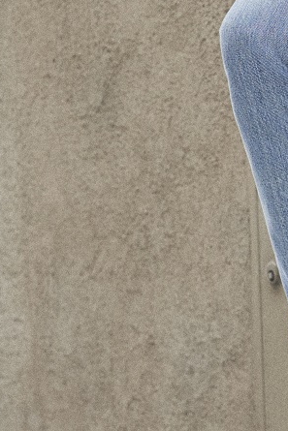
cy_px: -168
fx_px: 7781
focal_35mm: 649
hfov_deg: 2.1
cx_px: 462
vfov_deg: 3.2
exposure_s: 1/250
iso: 640
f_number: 4.5
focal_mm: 160
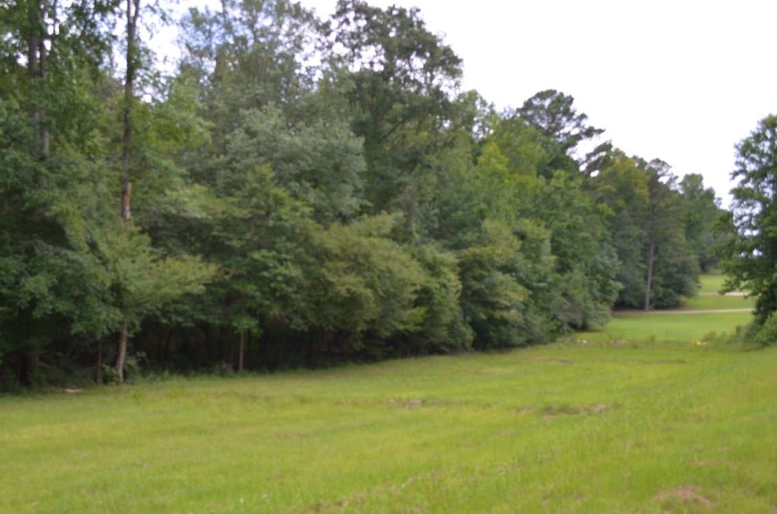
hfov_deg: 54.0
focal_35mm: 35
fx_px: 754
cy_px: 309
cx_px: 298
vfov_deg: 37.5
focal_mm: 18
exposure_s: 1/400
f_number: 3.5
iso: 200
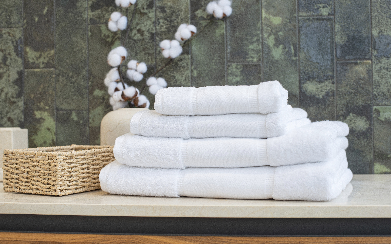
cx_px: 196
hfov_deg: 39.6
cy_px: 127
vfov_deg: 25.3
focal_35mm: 51
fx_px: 543
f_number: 5
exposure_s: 1/125
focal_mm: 50
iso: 250
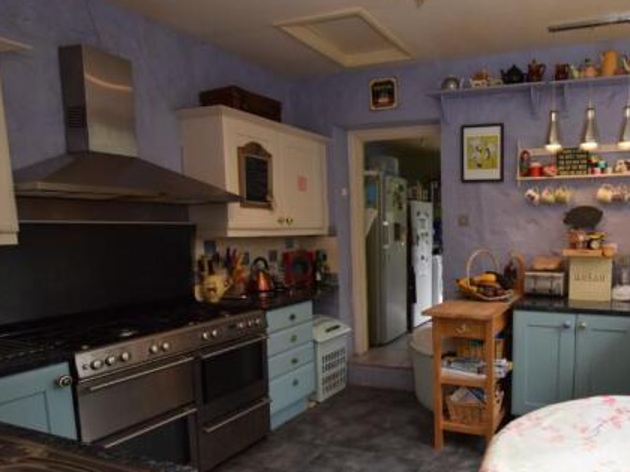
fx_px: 450
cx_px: 476
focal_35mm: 25
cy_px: 282
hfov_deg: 65.4
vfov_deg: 55.0
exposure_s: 1/125
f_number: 5.6
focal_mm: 11
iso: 500
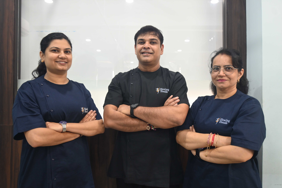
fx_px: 270
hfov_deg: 55.1
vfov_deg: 38.4
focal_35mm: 34
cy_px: 94
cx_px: 141
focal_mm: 23
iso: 1100
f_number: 4.2
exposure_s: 1/40
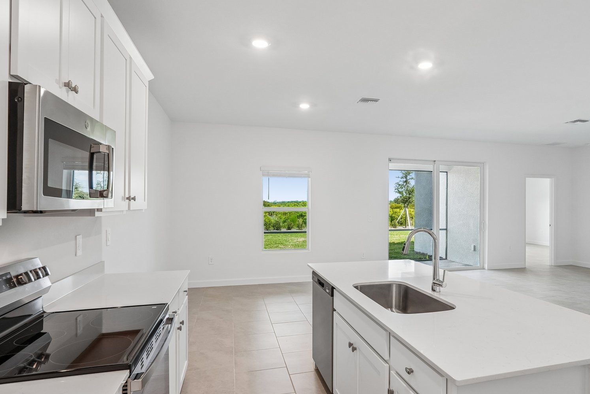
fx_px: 372
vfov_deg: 55.8
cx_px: 335
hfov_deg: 76.5
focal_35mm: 23
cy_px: 201
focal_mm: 16.5
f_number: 8
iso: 400
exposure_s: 1/25
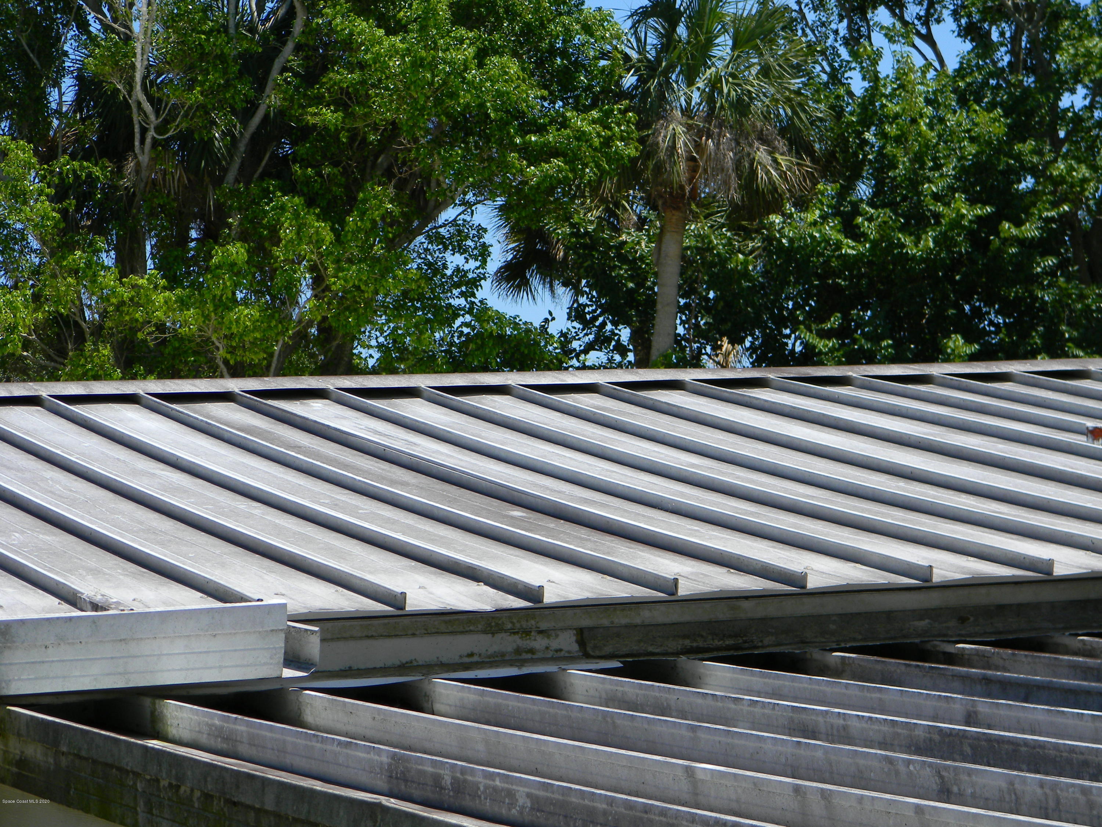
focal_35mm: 105
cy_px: 414
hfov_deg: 18.7
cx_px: 551
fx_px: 3343
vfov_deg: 14.1
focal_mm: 19
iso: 80
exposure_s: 1/504
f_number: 4.7
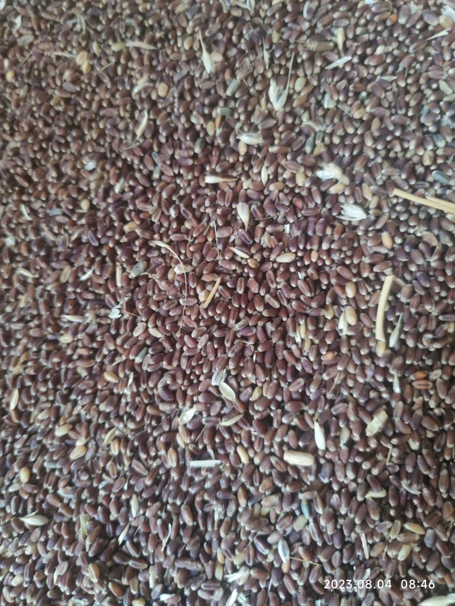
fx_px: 421
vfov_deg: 71.6
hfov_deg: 56.8
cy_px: 303
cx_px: 228
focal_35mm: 24
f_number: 1.69
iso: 454
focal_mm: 6.72
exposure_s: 1/50
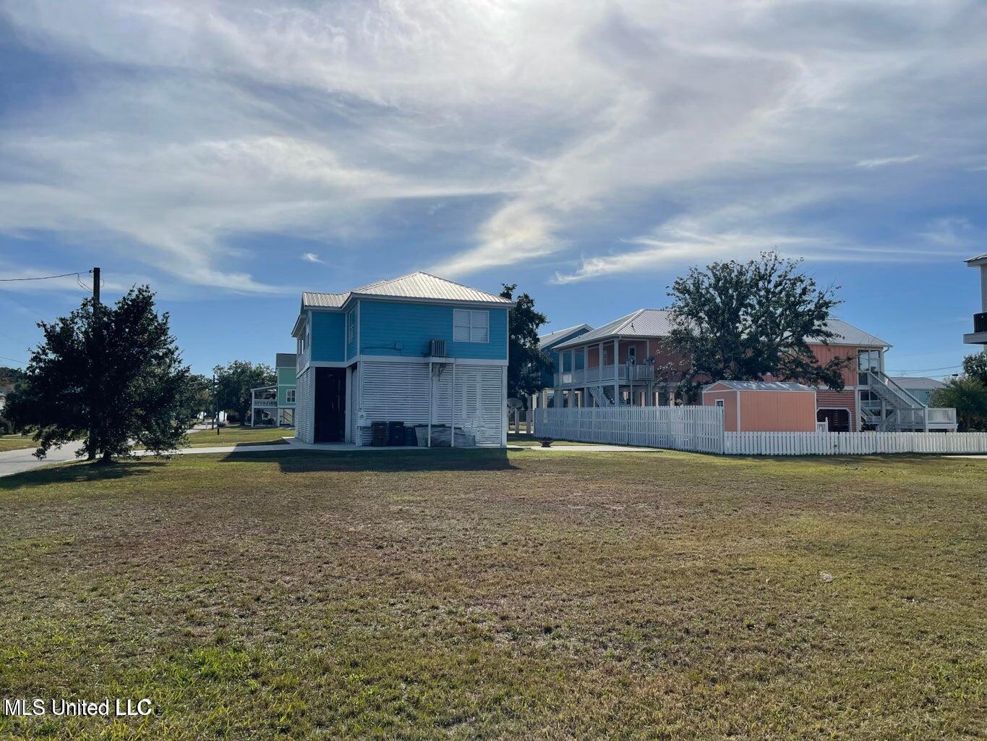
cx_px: 494
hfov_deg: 69.4
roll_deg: -0.6
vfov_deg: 54.9
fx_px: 713
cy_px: 370
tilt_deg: +3.6
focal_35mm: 25
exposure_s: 1/13514
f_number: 1.6
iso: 40
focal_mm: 5.1
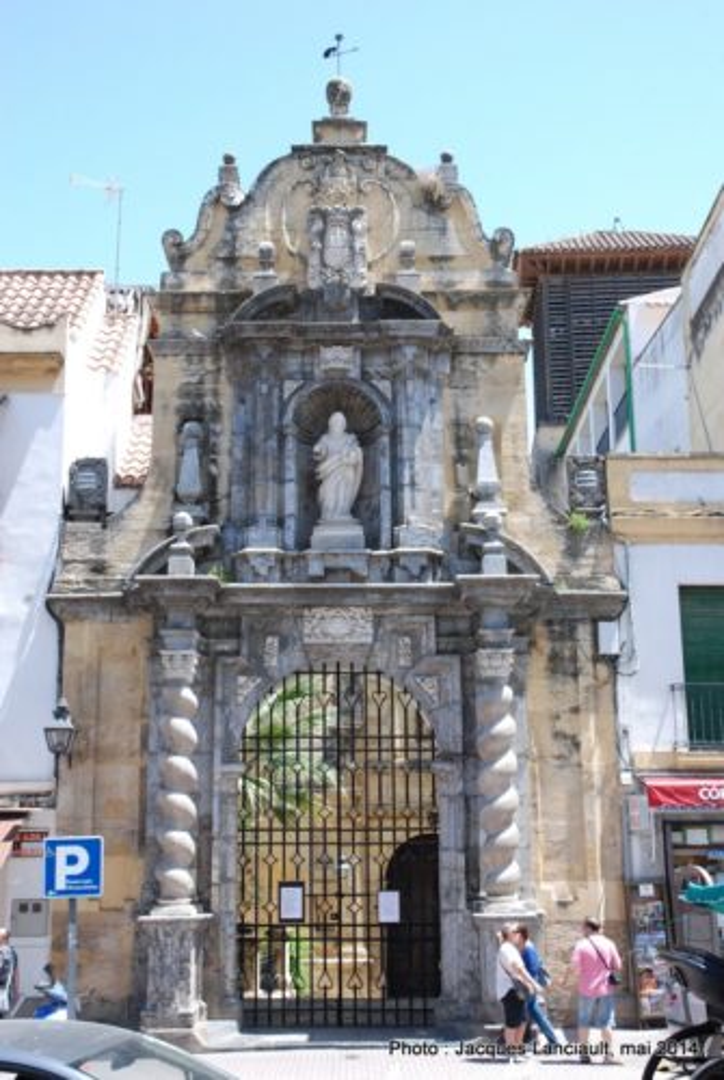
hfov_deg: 30.9
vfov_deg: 44.9
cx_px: 362
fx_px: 1308
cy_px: 540
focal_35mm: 44
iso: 1000
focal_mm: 29
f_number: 10
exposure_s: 1/400
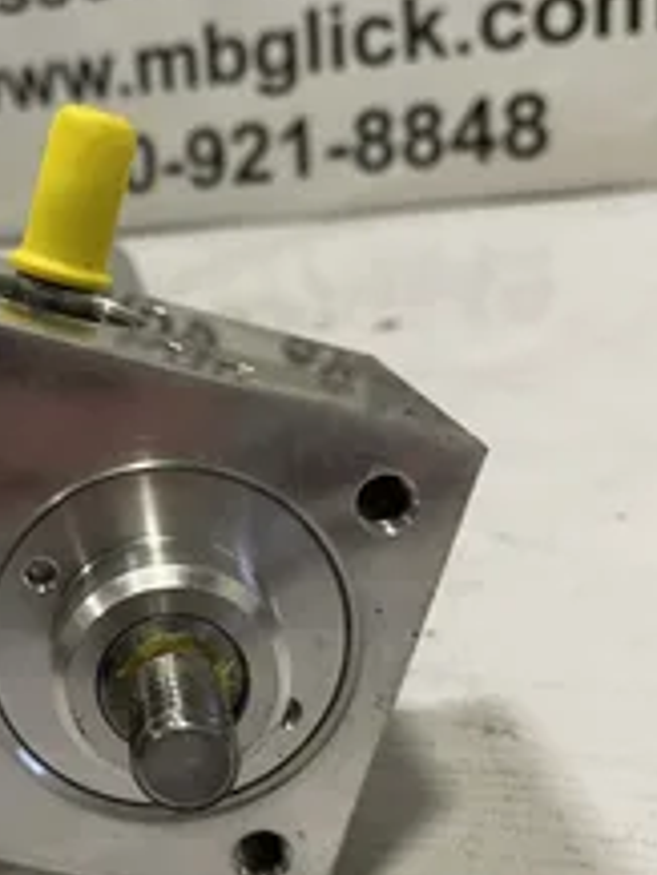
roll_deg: +11.3
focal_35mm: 48
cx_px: 89
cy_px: 516
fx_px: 1214
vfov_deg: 39.5
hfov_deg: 29.3
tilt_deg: -21.7
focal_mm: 4.2
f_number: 1.6
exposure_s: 1/60
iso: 160
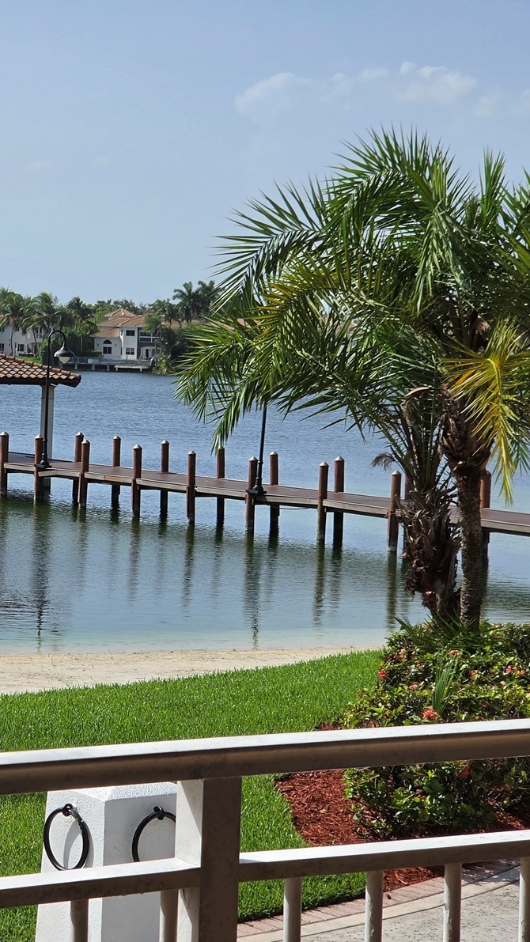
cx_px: -69
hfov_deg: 11.8
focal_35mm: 101
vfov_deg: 21.2
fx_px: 2523
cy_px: 473
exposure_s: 1/1567
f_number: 2.4
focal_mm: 7
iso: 25
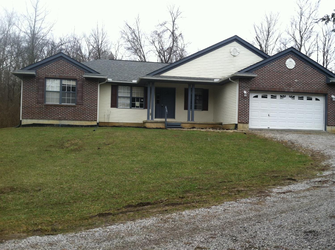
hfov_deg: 52.7
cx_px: 168
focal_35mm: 35
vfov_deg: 40.6
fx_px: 338
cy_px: 125
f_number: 2.8
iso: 80
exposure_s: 1/235
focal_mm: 3.85
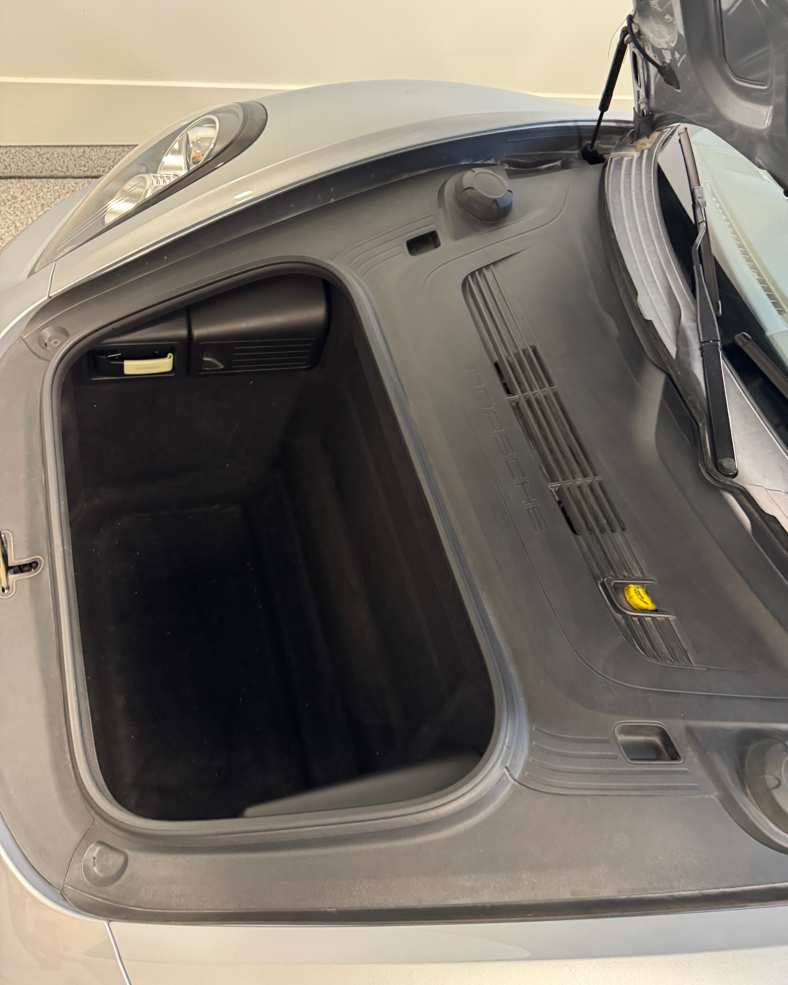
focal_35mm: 25
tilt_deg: -53.1
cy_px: 465
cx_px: 394
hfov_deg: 56.8
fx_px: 729
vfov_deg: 68.0
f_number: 1.78
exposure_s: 1/40
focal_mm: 6.76
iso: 640
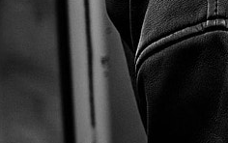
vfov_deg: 3.8
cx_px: 756
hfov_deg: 5.6
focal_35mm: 345
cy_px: -62
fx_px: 2146
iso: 100
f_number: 1.8
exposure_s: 1/400
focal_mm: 50
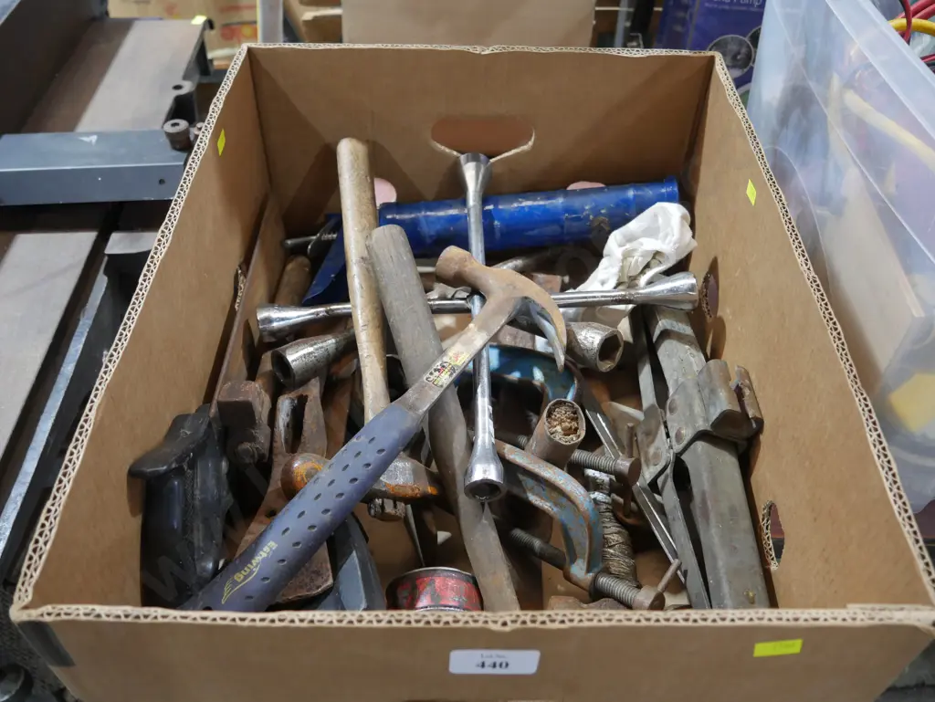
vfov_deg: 46.8
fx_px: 811
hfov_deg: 59.9
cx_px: 468
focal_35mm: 30
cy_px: 351
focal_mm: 15
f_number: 3.6
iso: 1000
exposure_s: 1/60
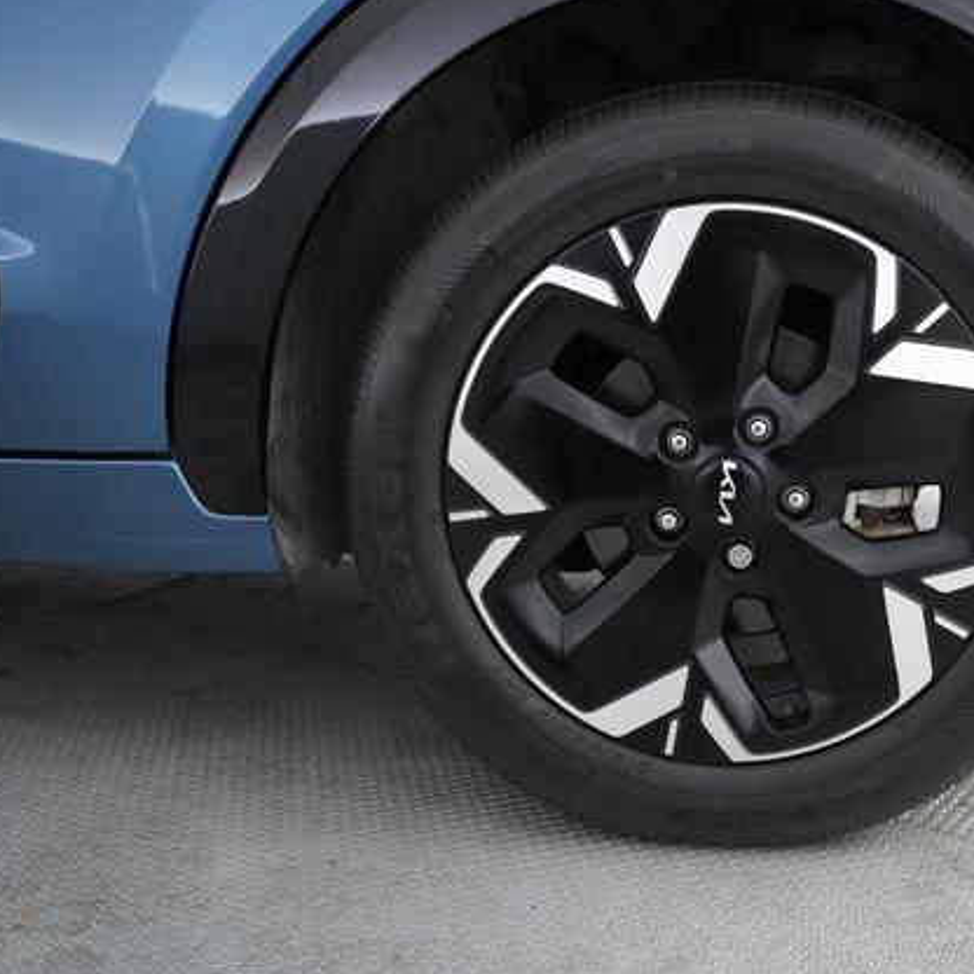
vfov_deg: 48.5
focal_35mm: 34
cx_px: 733
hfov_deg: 46.7
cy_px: 487
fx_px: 1082
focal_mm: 26
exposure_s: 1/160
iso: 5000
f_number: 2.8
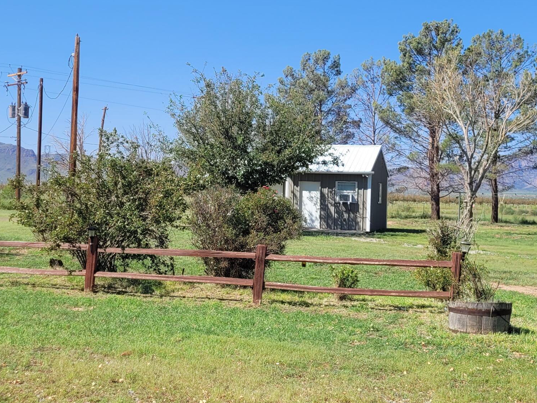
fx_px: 807
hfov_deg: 36.7
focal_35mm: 52
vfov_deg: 28.0
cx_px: 218
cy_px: 173
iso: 40
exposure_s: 1/2145
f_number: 1.8
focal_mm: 5.4
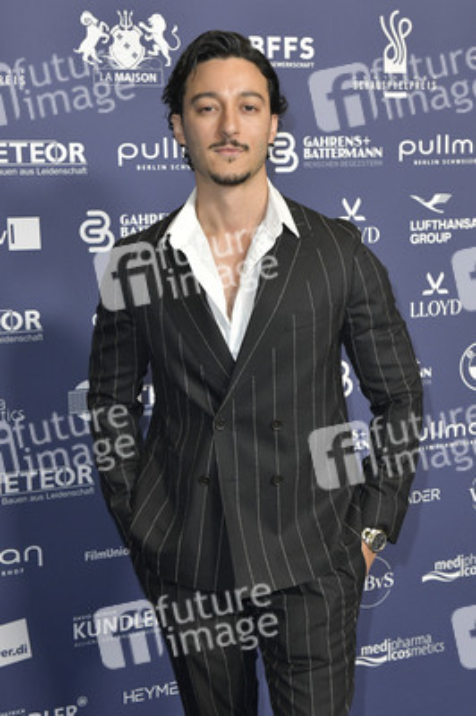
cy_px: 358
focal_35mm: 50
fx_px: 993
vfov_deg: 39.6
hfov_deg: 26.9
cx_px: 238
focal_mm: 50
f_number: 6.3
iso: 2000
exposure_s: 1/250
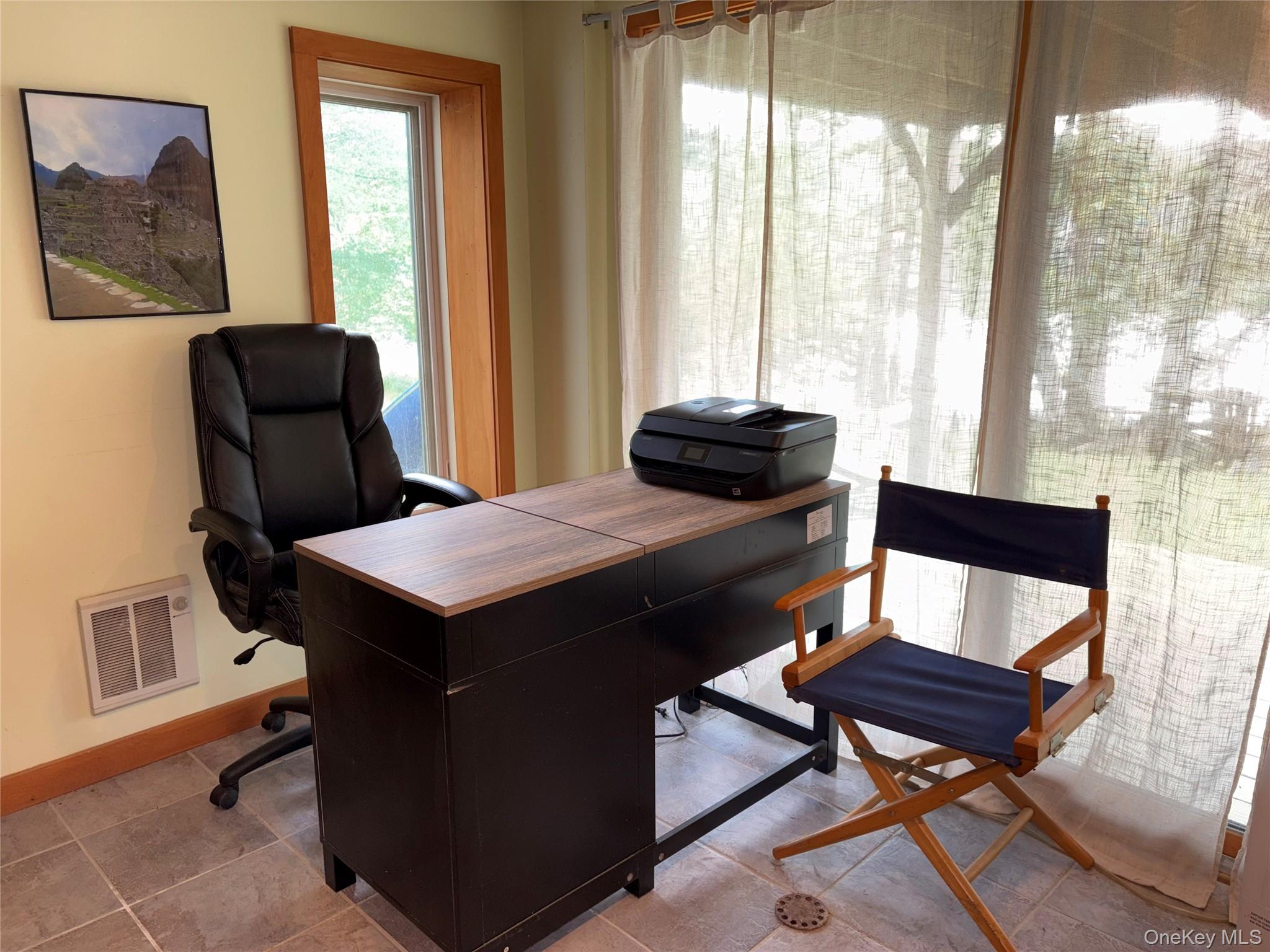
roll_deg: +0.7
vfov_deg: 53.1
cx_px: 635
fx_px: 954
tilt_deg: -12.4
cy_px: 476
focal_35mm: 26
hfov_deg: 67.3
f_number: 1.6
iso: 64
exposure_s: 1/15
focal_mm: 5.96
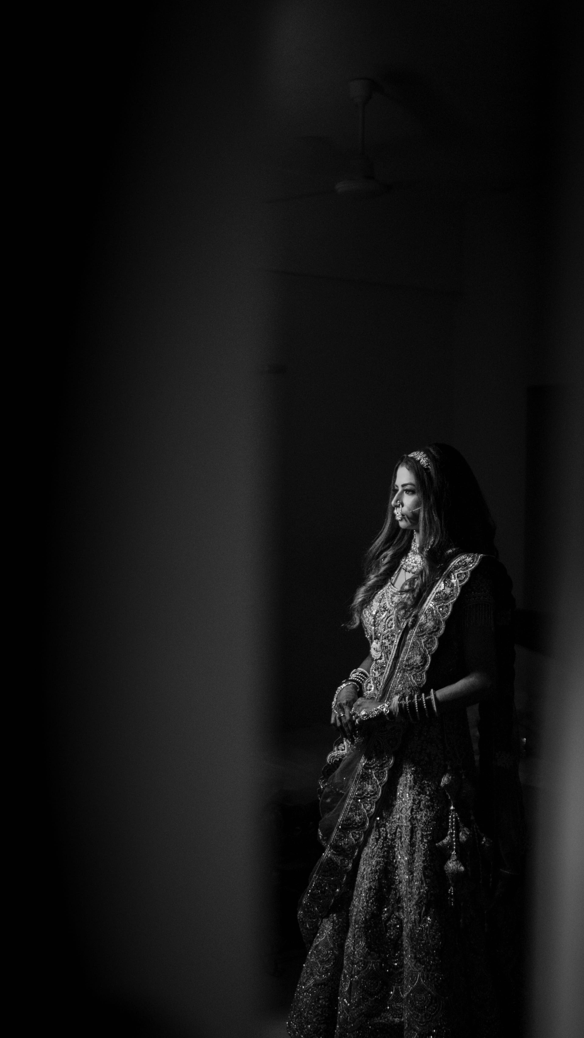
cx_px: 334
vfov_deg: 45.4
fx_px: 1239
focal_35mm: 45
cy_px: 567
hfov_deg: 26.5
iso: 800
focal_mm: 35
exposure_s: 1/400
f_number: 1.4
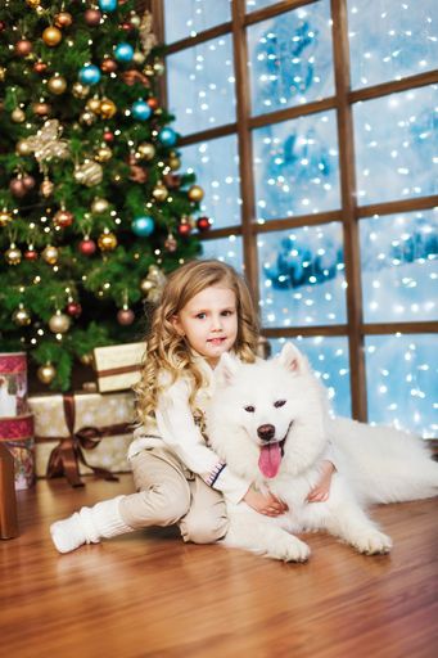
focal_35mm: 50
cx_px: 219
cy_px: 329
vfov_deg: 39.6
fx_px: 913
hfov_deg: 27.0
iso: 200
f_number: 2.5
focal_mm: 50
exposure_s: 1/200
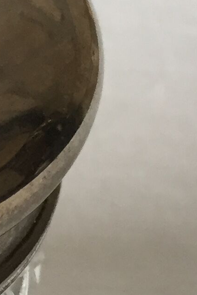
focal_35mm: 154
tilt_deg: -40.7
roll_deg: -1.7
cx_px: -188
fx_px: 1264
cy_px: 189
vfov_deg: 13.3
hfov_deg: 8.5
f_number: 2.2
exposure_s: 1/33
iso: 100
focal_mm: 4.15
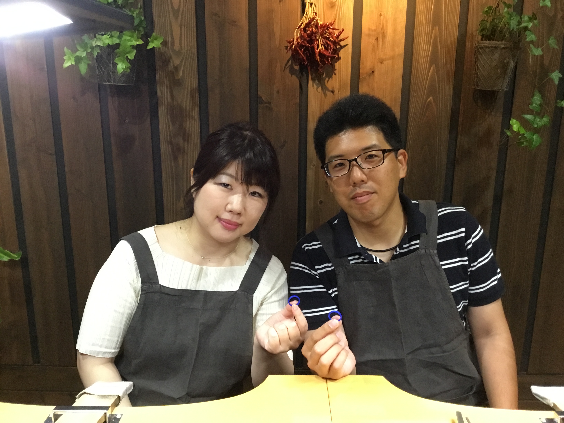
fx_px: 505
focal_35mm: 31
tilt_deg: -13.1
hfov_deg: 58.4
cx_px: 282
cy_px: 212
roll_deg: -0.2
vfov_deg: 45.4
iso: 200
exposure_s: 1/30
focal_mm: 3.3
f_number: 2.4
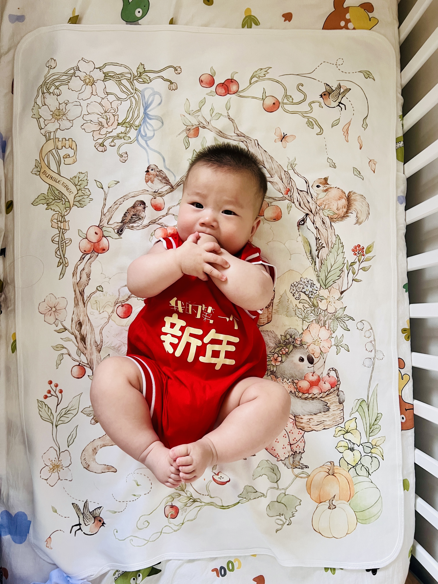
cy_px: 292
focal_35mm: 26
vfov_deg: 67.3
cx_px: 219
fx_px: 439
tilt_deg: -86.1
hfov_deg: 53.1
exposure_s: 1/60
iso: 200
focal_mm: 5.7
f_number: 1.5
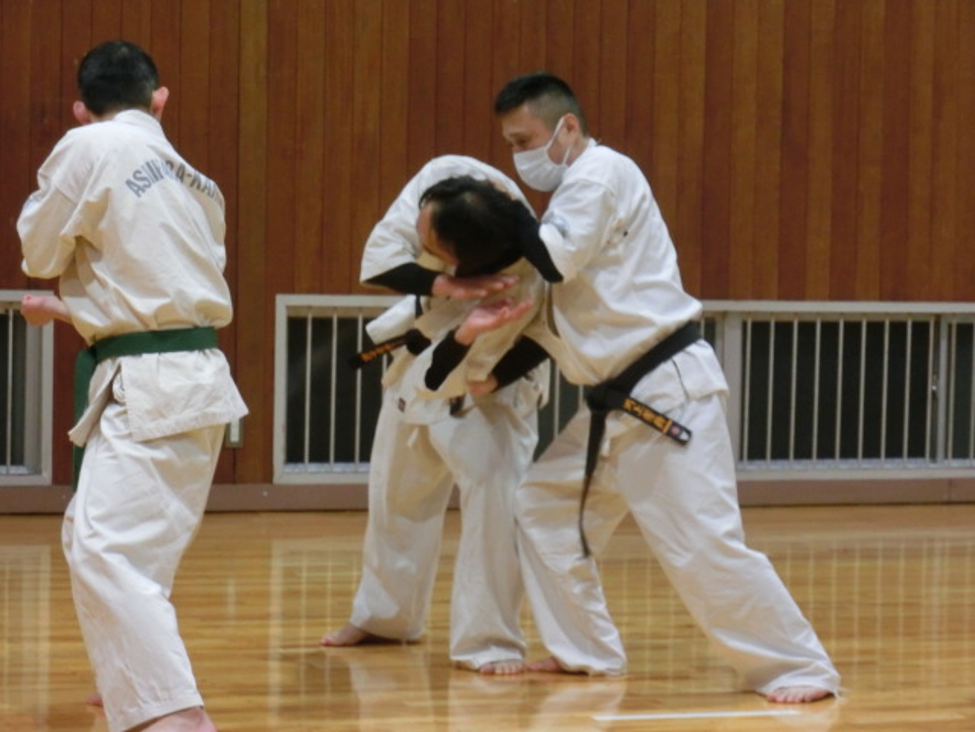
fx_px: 3464
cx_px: 488
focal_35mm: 123
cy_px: 366
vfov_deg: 12.0
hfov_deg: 16.0
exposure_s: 1/80
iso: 800
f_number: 5.8
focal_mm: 22
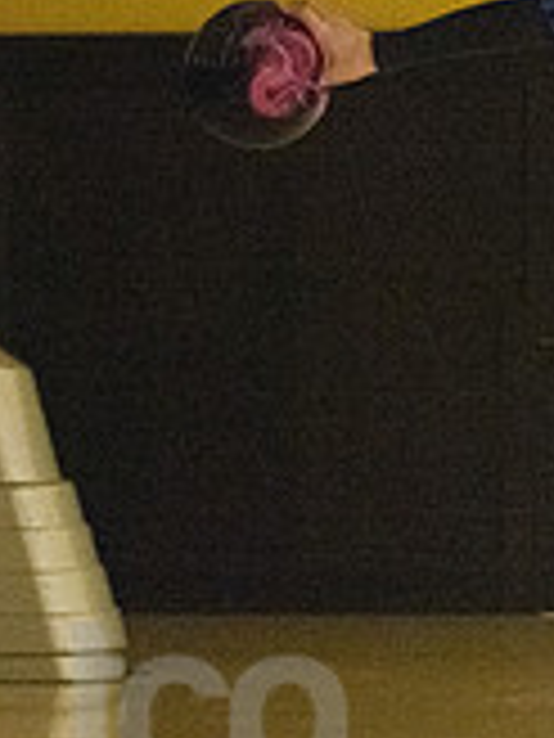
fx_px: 7277
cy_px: 151
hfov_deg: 4.3
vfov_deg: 5.8
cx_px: 851
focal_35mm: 341
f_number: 4.5
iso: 10000
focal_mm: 100
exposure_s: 1/1000
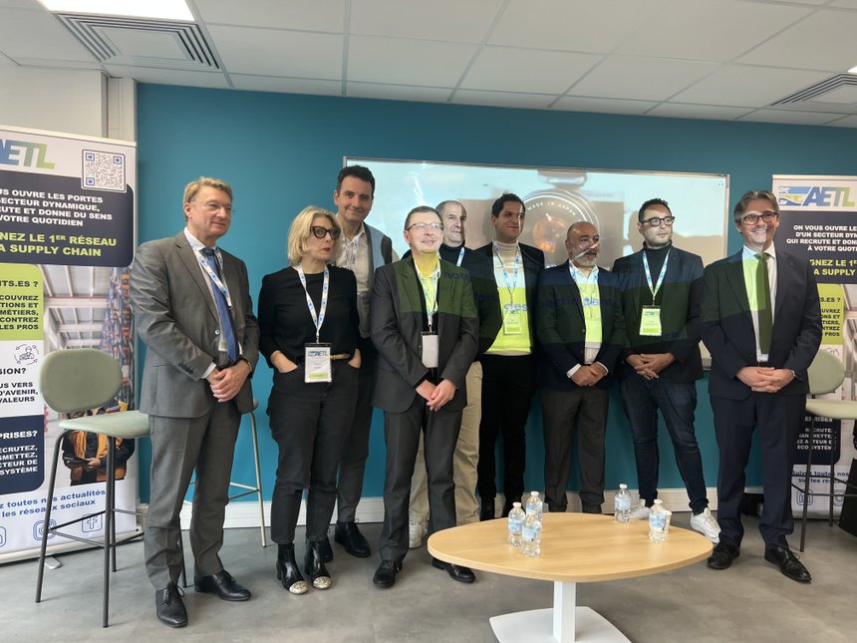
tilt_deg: -1.7
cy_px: 322
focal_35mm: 26
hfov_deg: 67.3
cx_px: 428
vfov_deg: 53.1
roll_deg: -0.8
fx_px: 644
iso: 64
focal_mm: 5.7
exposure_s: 1/100
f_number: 1.5
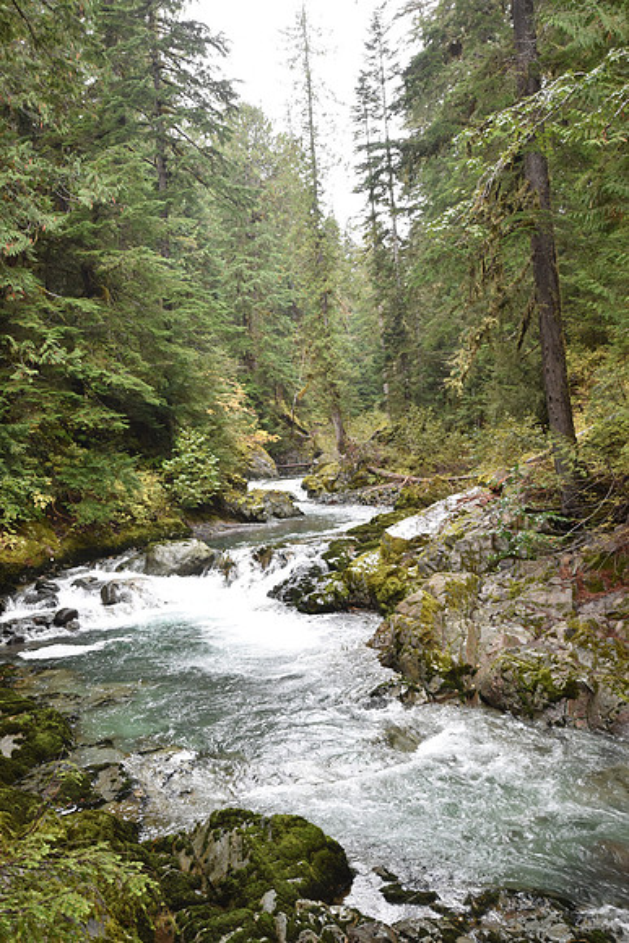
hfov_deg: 41.7
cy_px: 472
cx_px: 314
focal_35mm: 32
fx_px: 825
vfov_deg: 59.5
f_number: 8.5
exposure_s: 1/80
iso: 400
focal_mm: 21
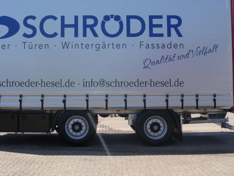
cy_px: 64
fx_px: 311
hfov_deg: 41.0
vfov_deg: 31.4
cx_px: 93
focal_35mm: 46
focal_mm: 7.3
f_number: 5
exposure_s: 1/243
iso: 64
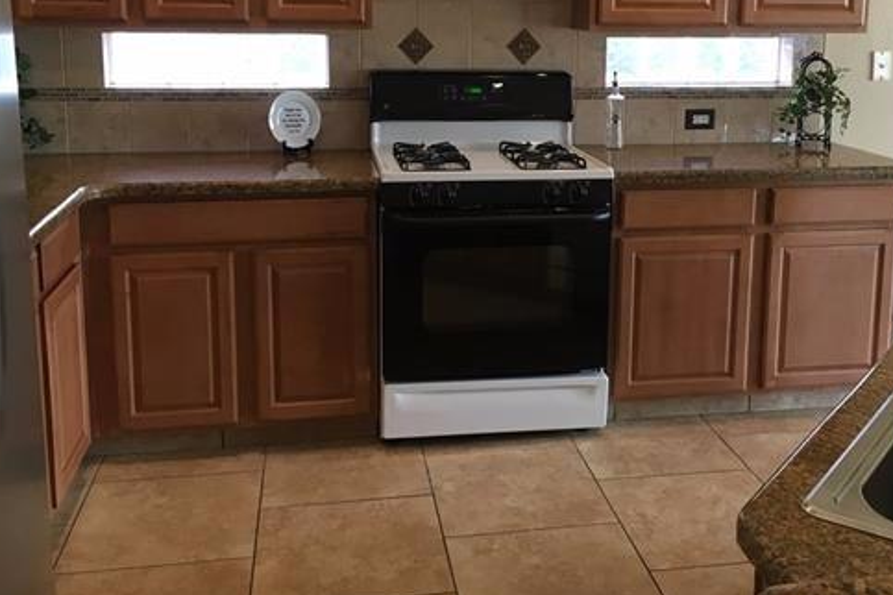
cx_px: 503
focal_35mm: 40
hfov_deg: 48.3
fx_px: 992
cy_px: 174
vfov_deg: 33.0
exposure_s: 1/30
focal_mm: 4.15
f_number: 2.2
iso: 64
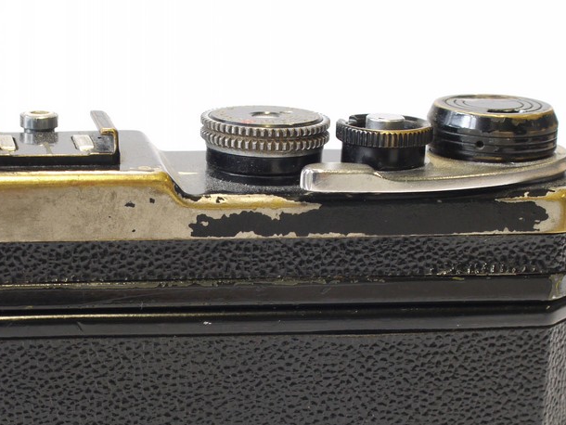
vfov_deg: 12.5
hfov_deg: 16.6
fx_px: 1930
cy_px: 322
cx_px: 145
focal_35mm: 118
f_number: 6.3
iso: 400
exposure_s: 1/20
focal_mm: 30
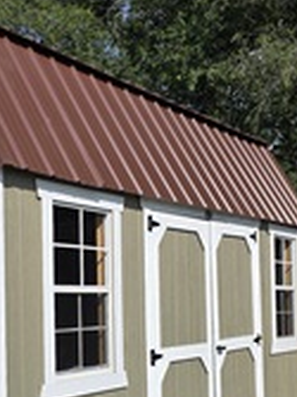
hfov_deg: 21.8
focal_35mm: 66
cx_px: 38
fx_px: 756
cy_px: 281
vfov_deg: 29.1
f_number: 1.7
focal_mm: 6.3
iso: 80
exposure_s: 1/7061
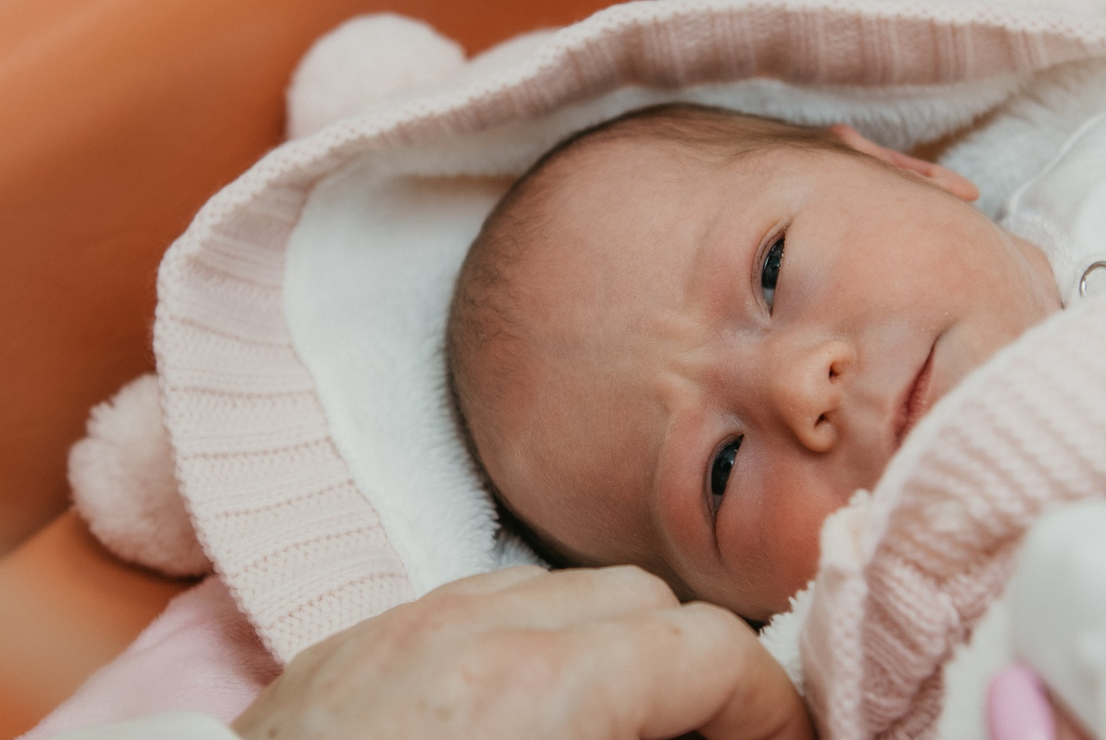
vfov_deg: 11.5
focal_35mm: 119
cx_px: 519
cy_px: 241
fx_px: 3659
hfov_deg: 17.2
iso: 80
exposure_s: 1/160
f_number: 3.5
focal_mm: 50
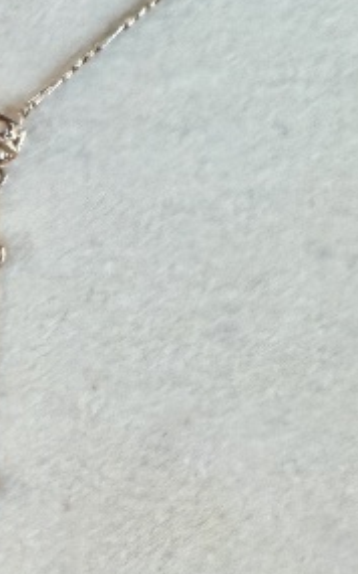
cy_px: 568
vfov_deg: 19.0
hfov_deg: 12.0
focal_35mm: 107
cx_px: -42
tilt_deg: -32.5
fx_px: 1671
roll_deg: +0.6
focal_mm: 2.22
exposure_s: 1/50
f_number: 2.2
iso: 320
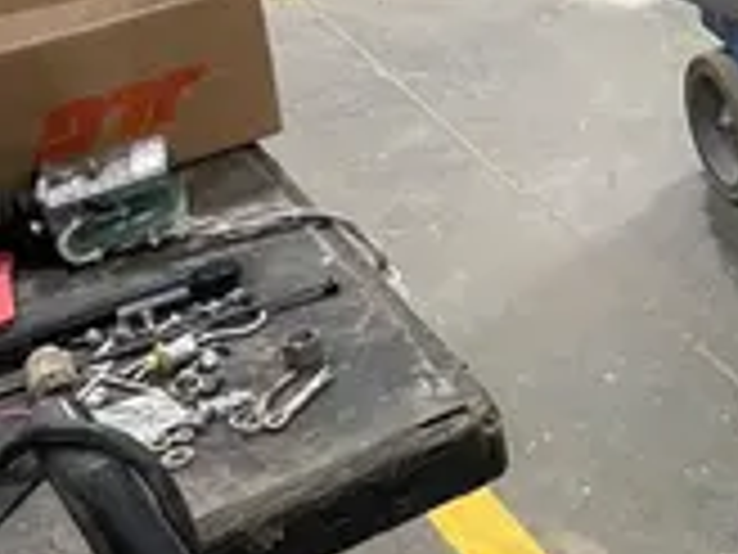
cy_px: -214
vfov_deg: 15.9
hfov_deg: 18.7
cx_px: 1233
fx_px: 1855
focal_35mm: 87
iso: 125
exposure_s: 1/60
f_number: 1.6
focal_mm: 4.2
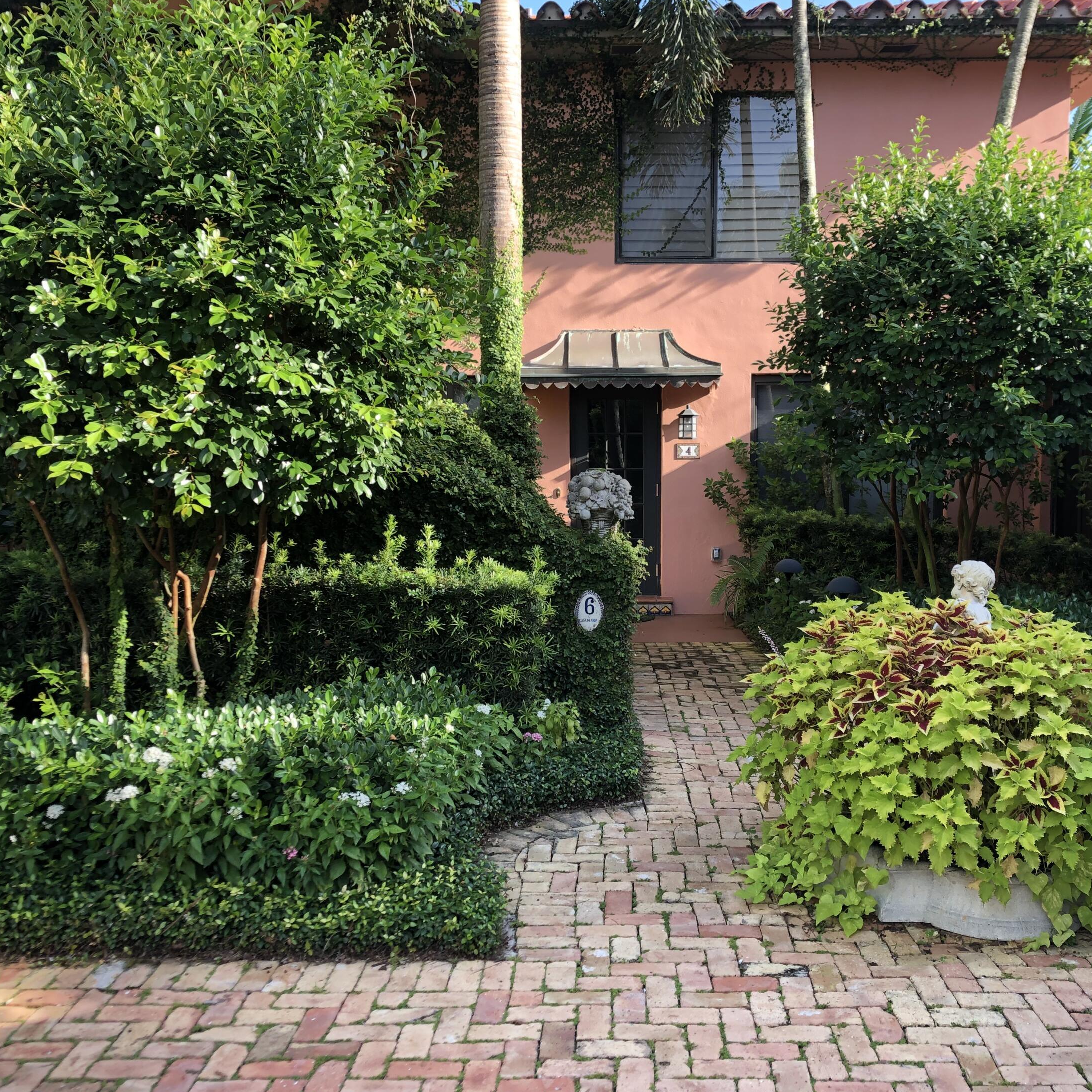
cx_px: 588
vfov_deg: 48.4
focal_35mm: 34
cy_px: 557
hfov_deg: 48.4
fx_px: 1213
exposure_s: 1/129
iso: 20
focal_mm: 3.99
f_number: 1.8
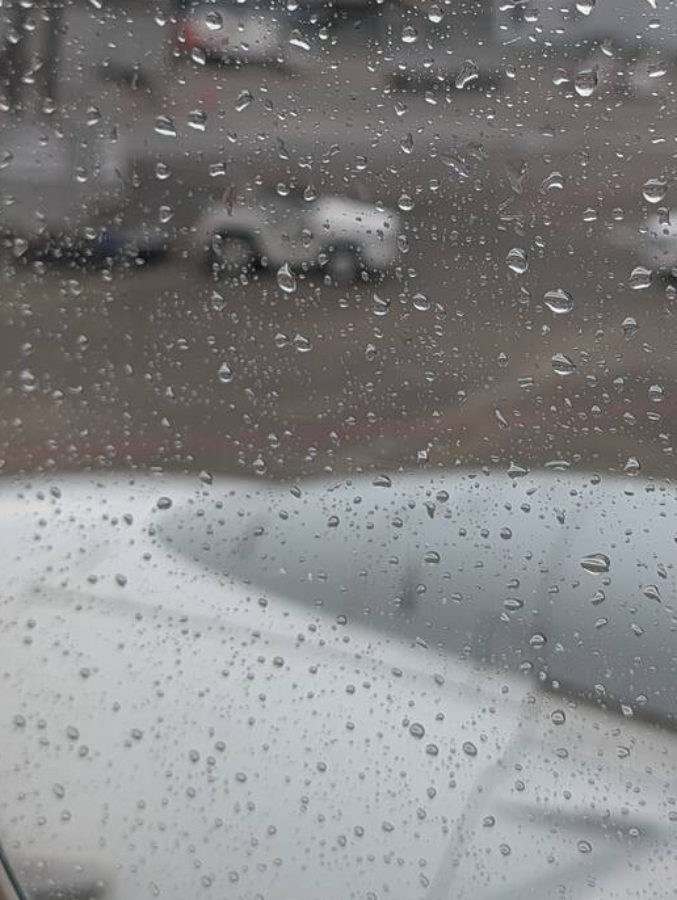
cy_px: 237
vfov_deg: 33.7
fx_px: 1458
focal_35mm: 56
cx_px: 482
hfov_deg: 25.9
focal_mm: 6.9
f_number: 1.68
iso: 37
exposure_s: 1/464
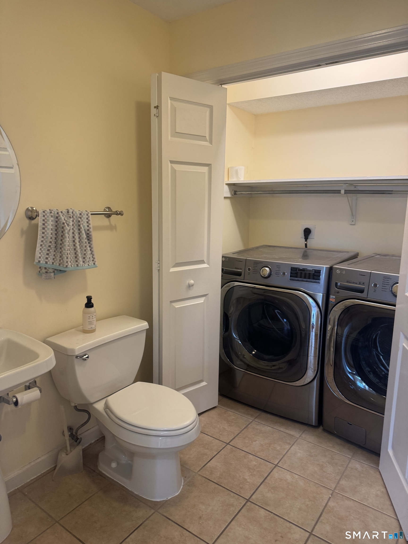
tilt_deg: -12.0
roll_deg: -0.6
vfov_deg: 71.6
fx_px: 377
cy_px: 272
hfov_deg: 56.8
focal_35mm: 24
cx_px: 204
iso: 160
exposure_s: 1/60
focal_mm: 6.76
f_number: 1.78
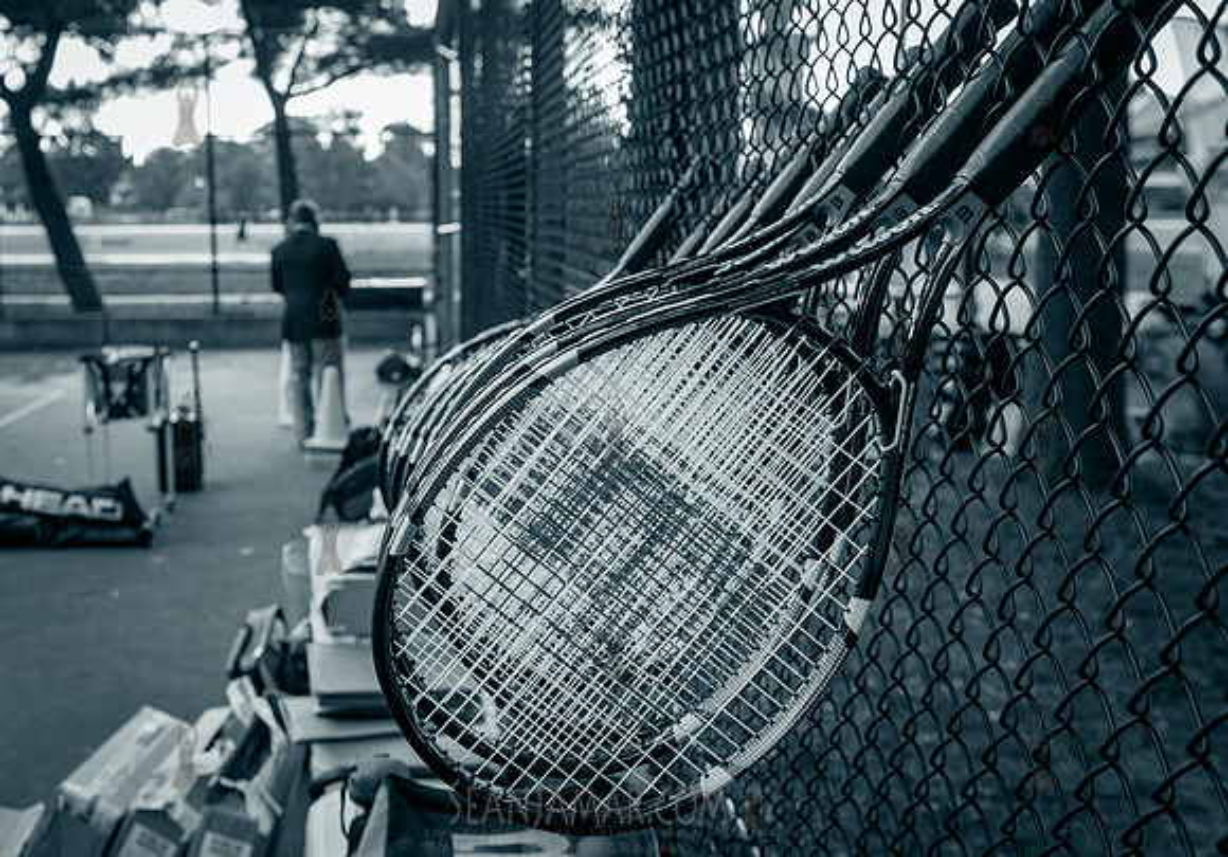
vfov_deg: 32.2
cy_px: 444
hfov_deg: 44.5
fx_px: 1484
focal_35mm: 43
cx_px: 445
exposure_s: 1/640
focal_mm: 34
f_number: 4.5
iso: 2500
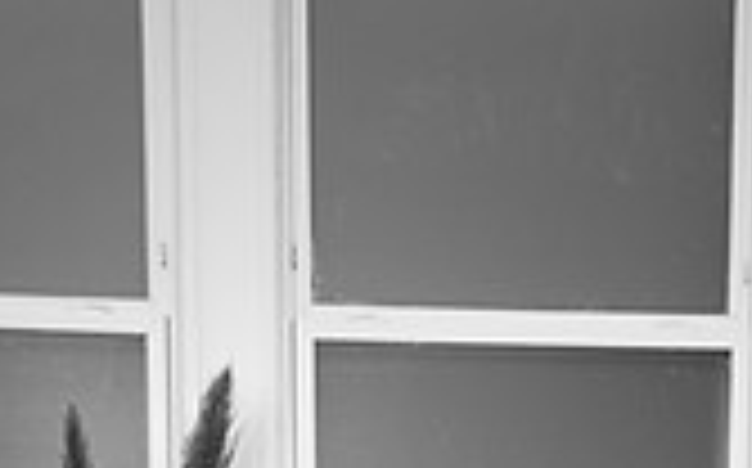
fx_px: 2252
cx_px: 518
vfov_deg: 10.9
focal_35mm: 110
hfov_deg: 18.9
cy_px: 927
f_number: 3.2
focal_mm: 40
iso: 100
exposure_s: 1/200
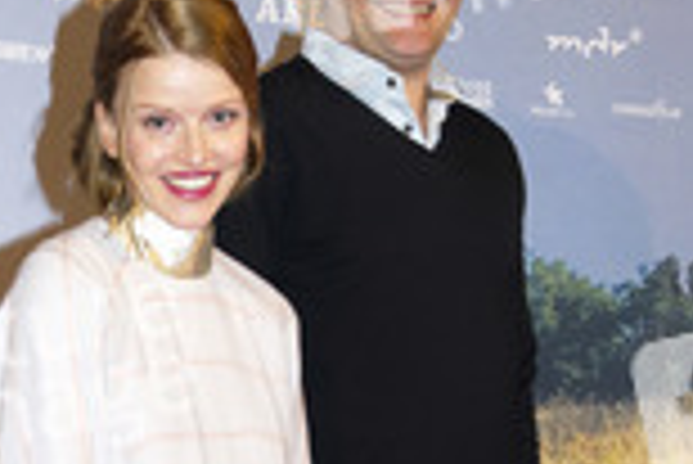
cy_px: 613
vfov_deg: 12.7
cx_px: 97
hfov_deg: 19.3
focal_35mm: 104
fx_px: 2004
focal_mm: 40
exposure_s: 1/100
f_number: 5.6
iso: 1000
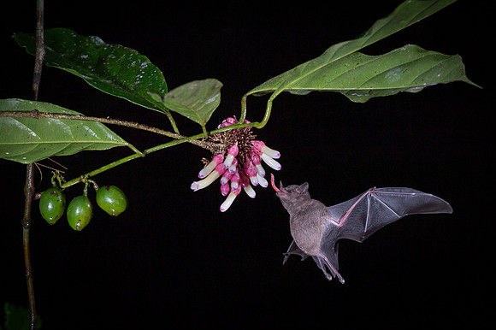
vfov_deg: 5.7
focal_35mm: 241
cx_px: 259
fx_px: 3314
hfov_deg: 8.6
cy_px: 158
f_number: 8
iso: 500
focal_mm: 185
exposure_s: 1/250
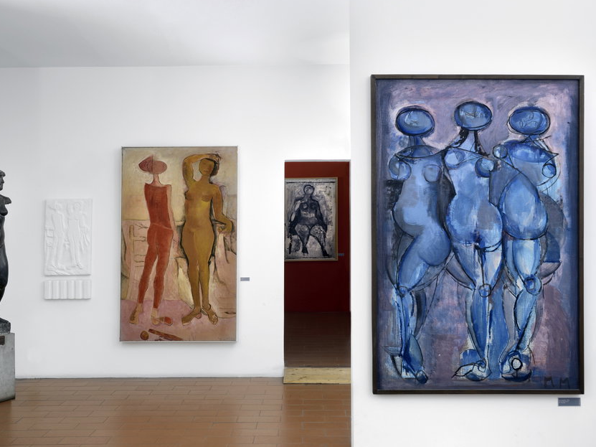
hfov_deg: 46.7
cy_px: 226
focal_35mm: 40
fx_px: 689
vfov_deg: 36.0
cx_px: 265
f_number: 16
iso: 100
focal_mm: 36
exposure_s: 2.5
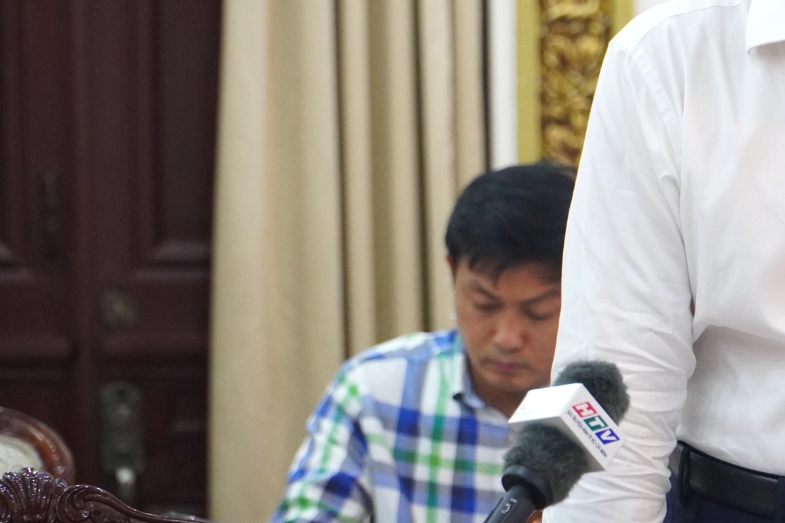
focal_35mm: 223
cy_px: 91
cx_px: 667
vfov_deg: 6.2
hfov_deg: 9.2
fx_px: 4862
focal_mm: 86
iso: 2500
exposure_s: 1/160
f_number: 4
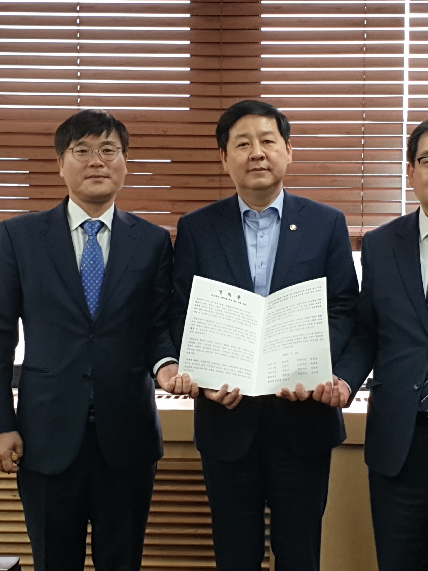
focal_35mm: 40
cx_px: 273
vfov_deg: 46.8
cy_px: 306
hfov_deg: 35.7
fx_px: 659
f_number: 2.4
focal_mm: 4.3
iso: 100
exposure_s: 1/60
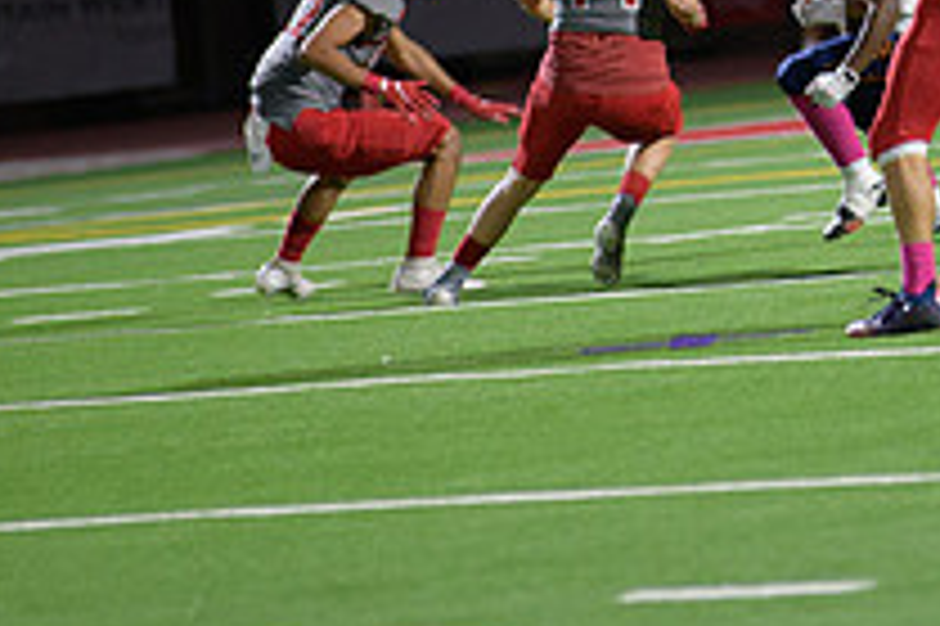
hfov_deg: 3.7
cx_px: 814
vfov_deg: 2.5
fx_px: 14480
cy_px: -169
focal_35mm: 555
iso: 1600
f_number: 2.8
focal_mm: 200
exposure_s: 1/250
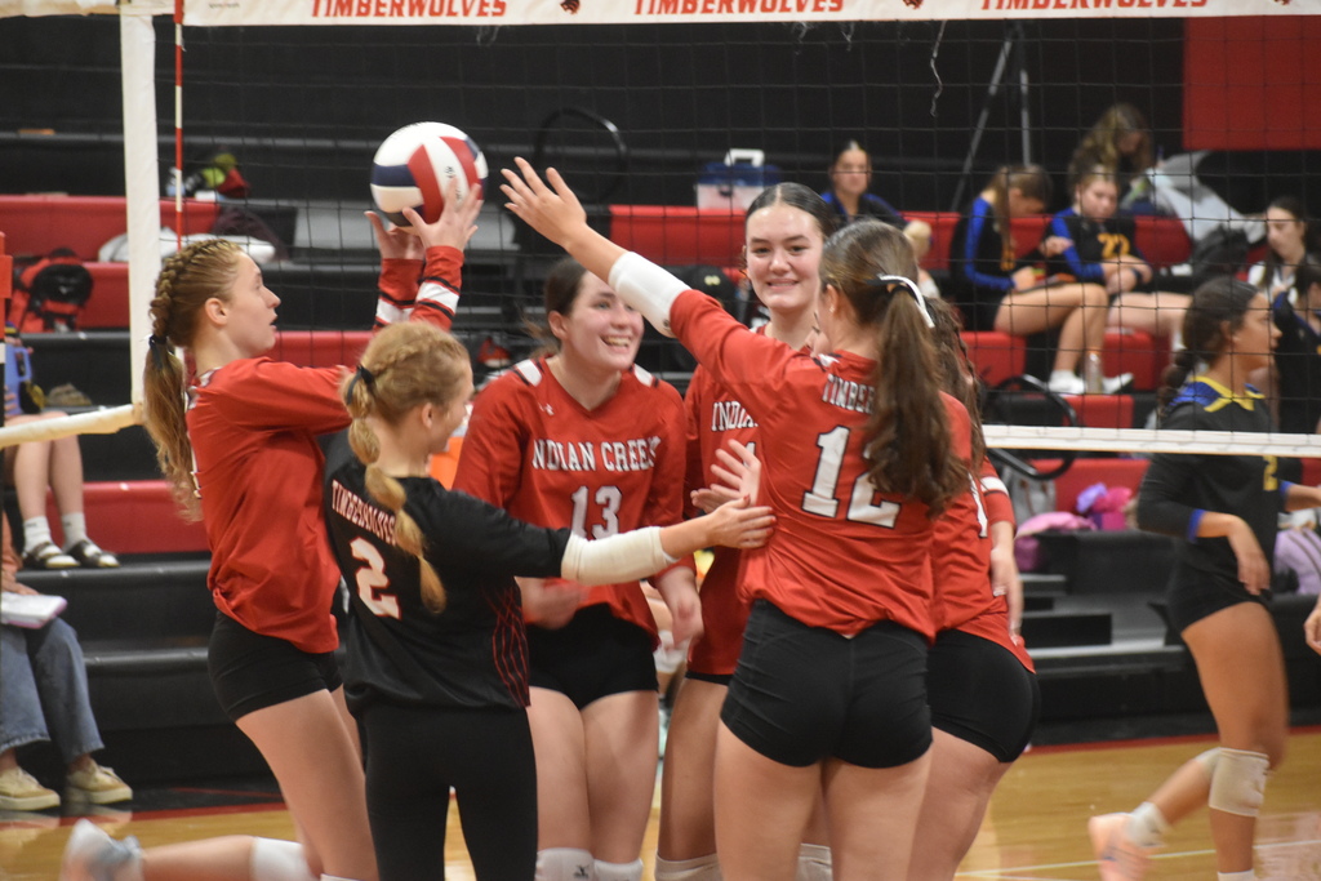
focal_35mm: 195
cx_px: 660
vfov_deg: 7.0
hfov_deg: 10.5
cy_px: 440
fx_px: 7156
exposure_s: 1/125
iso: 3200
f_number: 4.8
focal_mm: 130
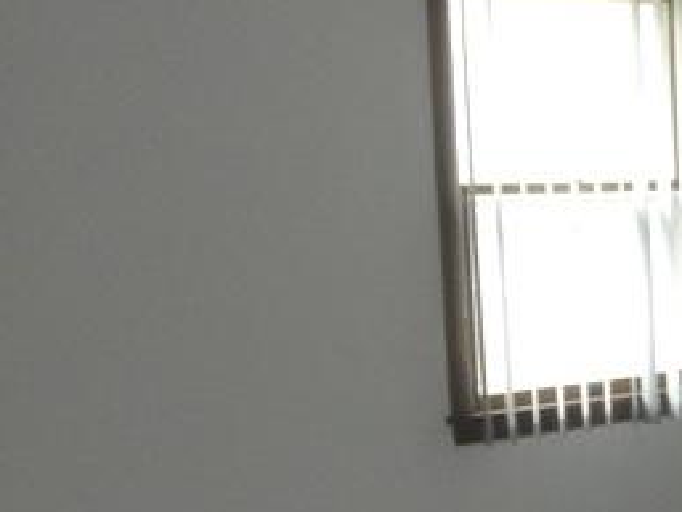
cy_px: 350
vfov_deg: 16.9
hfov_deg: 19.3
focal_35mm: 87
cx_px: 1054
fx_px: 1715
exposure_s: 1/30
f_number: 3
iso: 200
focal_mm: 5
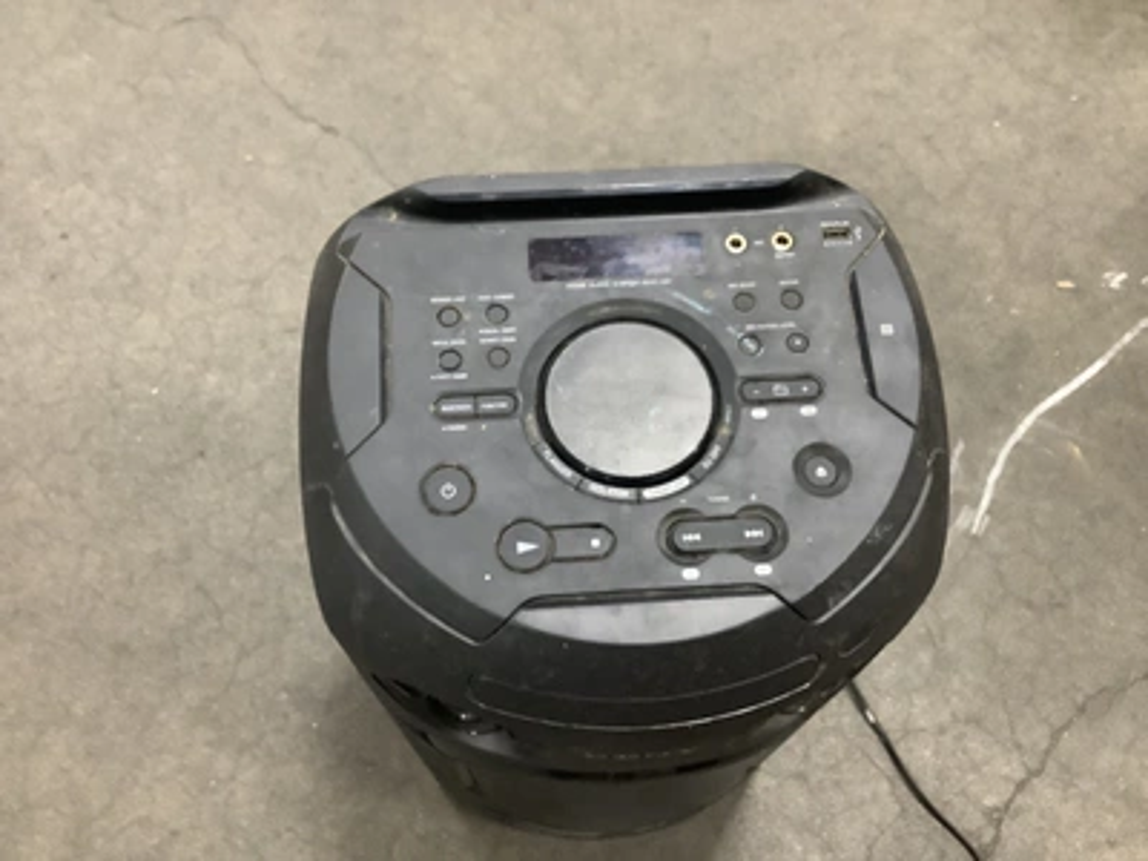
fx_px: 1028
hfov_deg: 58.4
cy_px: 430
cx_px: 574
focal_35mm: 31
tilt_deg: -64.5
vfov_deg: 45.4
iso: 500
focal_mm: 3.3
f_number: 2.4
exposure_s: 1/30
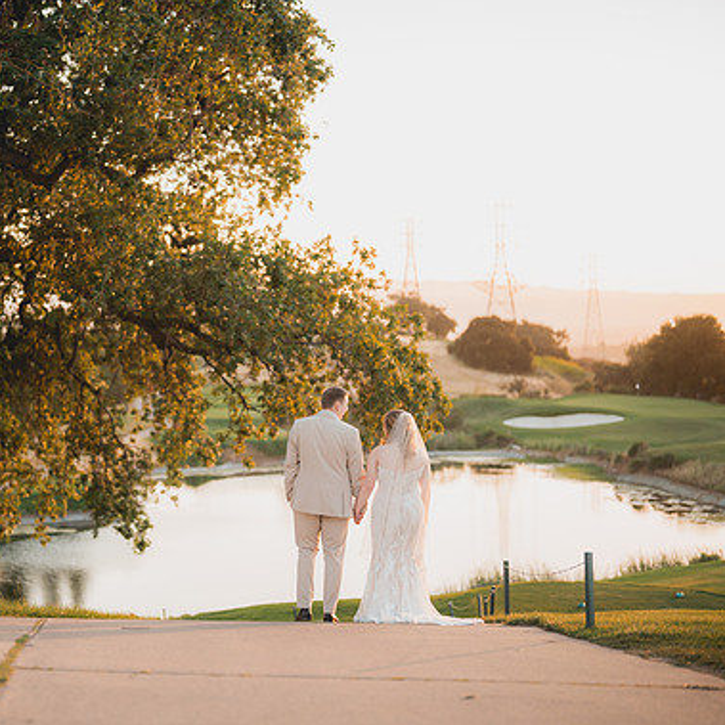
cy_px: 362
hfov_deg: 26.3
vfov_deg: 26.5
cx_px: 212
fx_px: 1540
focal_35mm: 65
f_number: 1.2
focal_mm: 50
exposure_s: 1/400
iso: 125
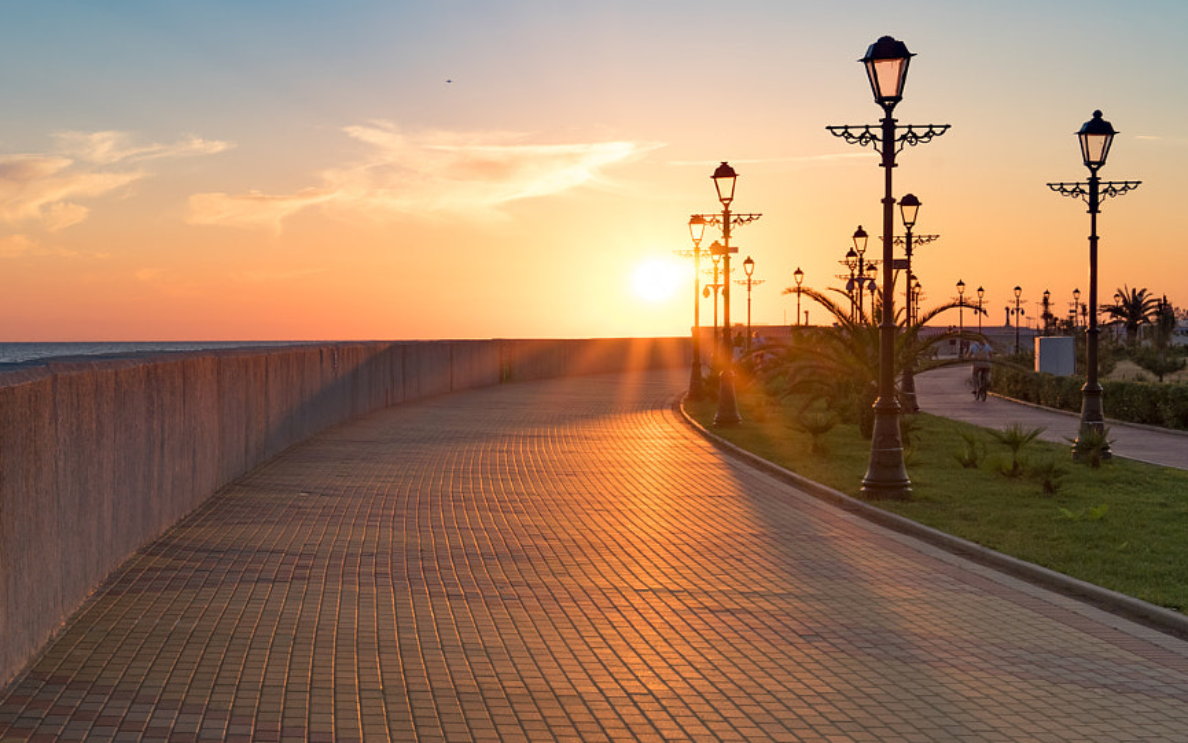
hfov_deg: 30.3
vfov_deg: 19.7
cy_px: 399
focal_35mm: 66
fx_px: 2137
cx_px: 231
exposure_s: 1/60
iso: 200
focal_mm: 35
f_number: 14
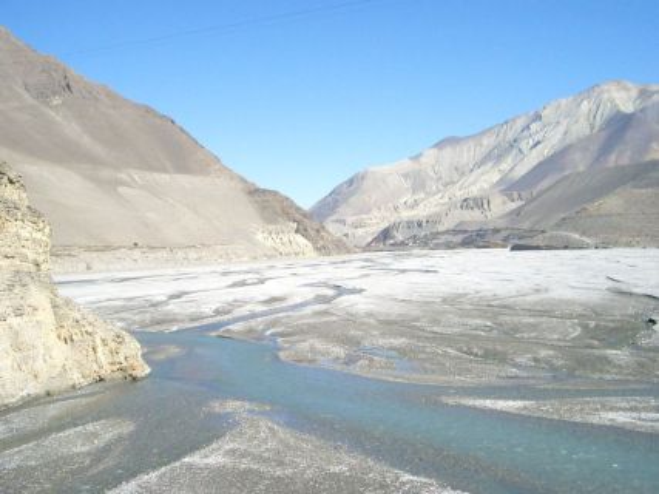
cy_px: 247
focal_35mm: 39
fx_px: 742
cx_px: 330
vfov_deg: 36.8
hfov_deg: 47.9
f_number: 4.8
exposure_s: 1/2000
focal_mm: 8
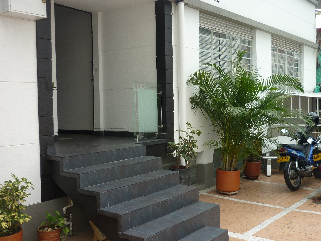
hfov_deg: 46.6
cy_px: 124
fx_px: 371
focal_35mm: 40
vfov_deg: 36.0
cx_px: 191
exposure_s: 1/400
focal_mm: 5.5
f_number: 2.8
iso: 80
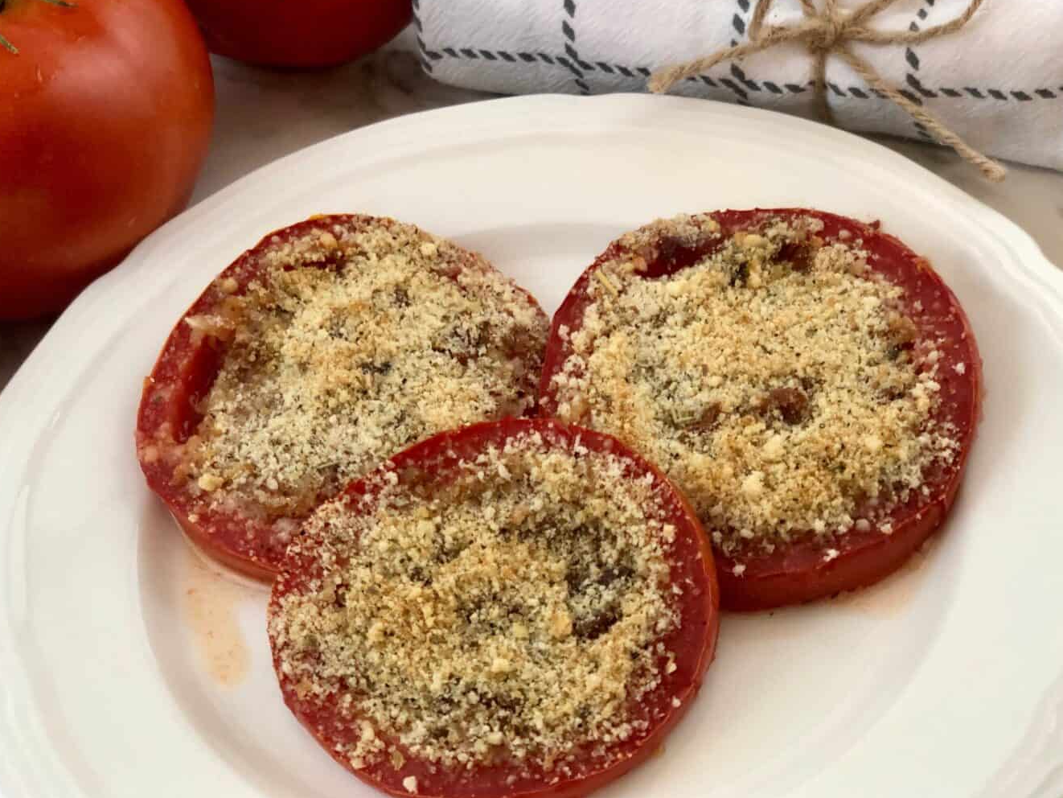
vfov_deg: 24.8
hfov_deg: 32.7
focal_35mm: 59
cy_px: 378
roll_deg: +9.7
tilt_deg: -44.9
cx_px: 502
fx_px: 1812
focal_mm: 6
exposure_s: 1/30
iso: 100
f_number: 2.4
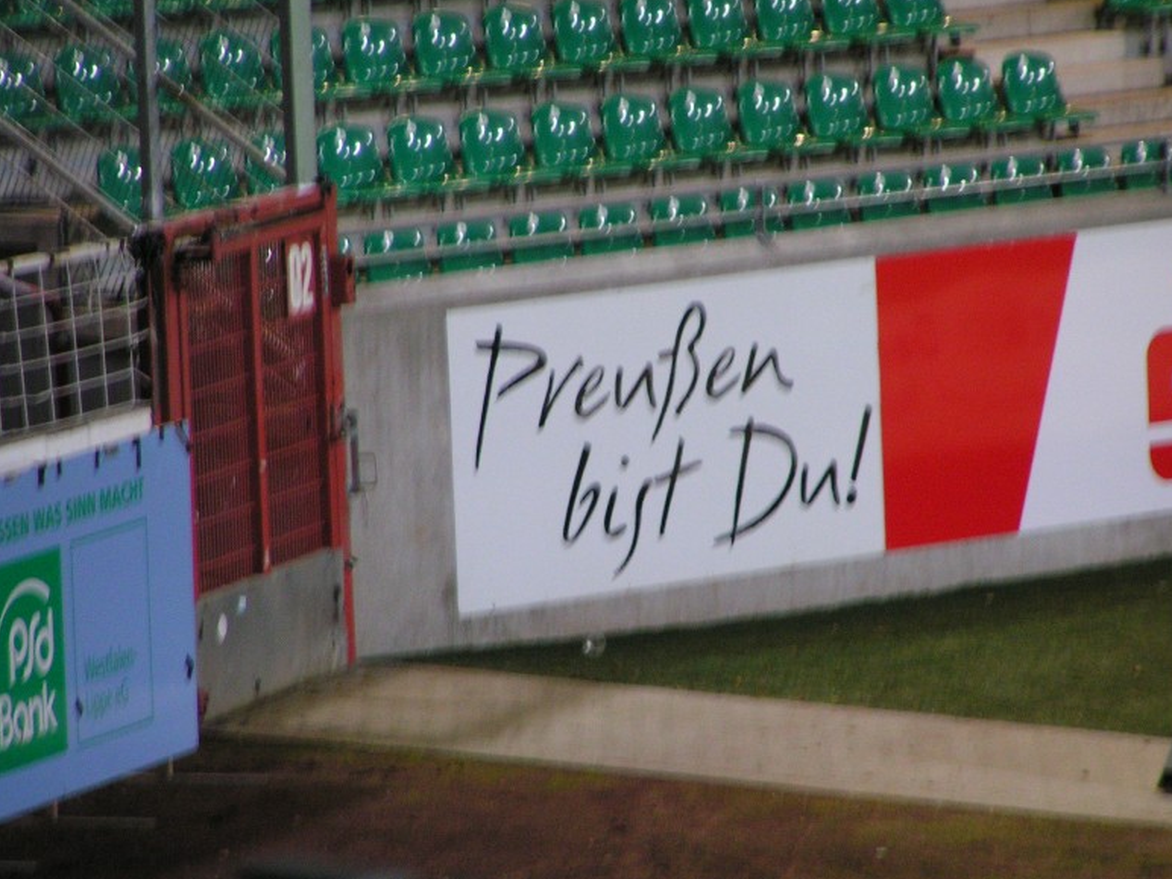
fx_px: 13340
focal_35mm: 394
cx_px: 604
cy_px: 446
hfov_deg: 5.0
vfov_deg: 3.8
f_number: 3.5
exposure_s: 1/25
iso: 200
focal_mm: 58
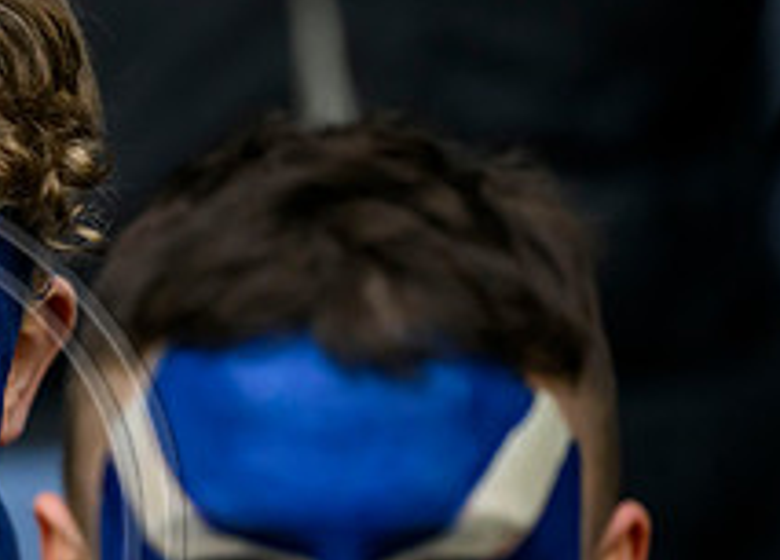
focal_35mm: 1142
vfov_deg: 1.3
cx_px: -212
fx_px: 25347
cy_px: 534
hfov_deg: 1.8
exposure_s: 1/2500
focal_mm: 400
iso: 3200
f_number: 2.8
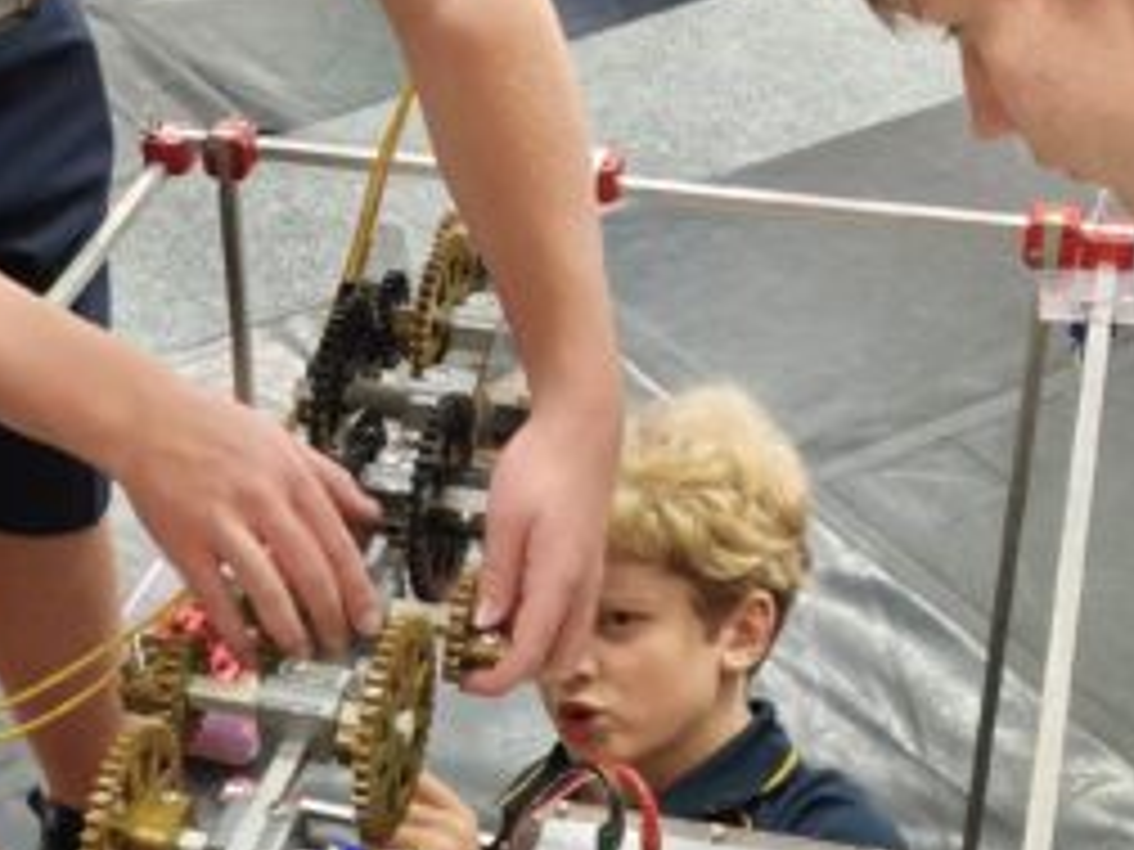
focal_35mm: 70
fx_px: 2293
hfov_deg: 27.6
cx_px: 387
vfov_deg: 21.0
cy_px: 517
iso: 1250
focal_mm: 5.35
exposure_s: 1/25
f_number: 1.7
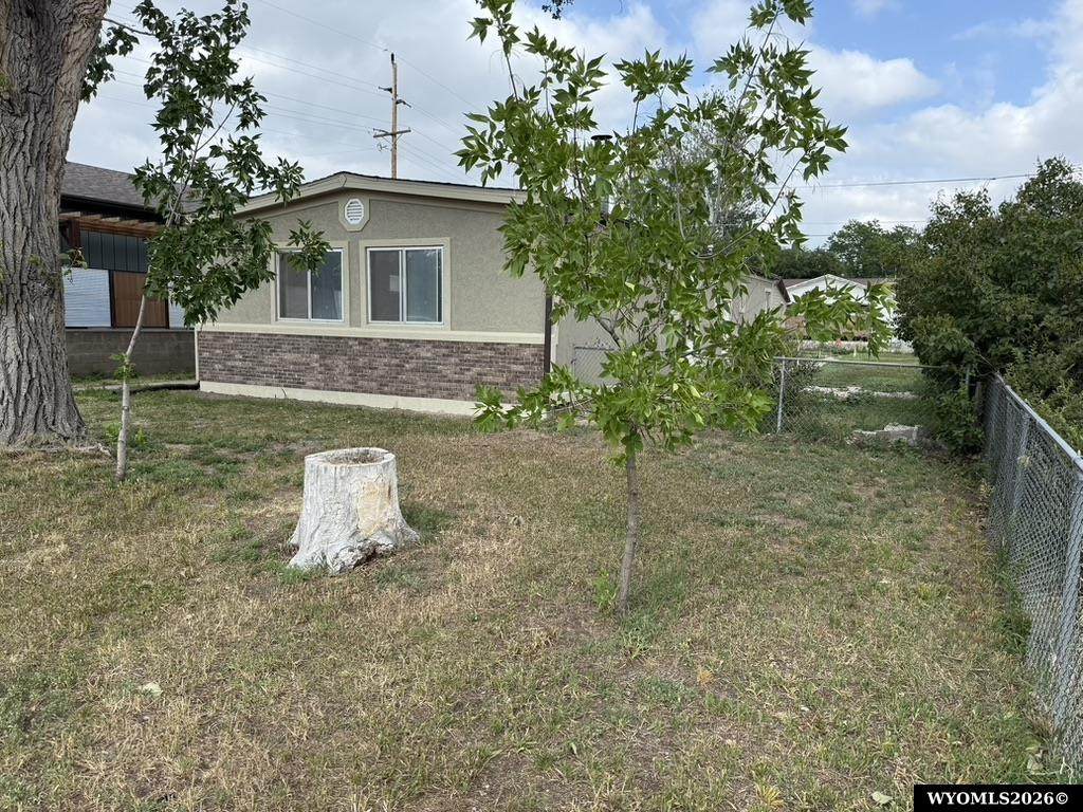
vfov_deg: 56.8
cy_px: 406
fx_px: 751
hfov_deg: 71.6
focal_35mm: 24
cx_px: 542
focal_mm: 6.76
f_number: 1.78
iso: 80
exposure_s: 1/2169
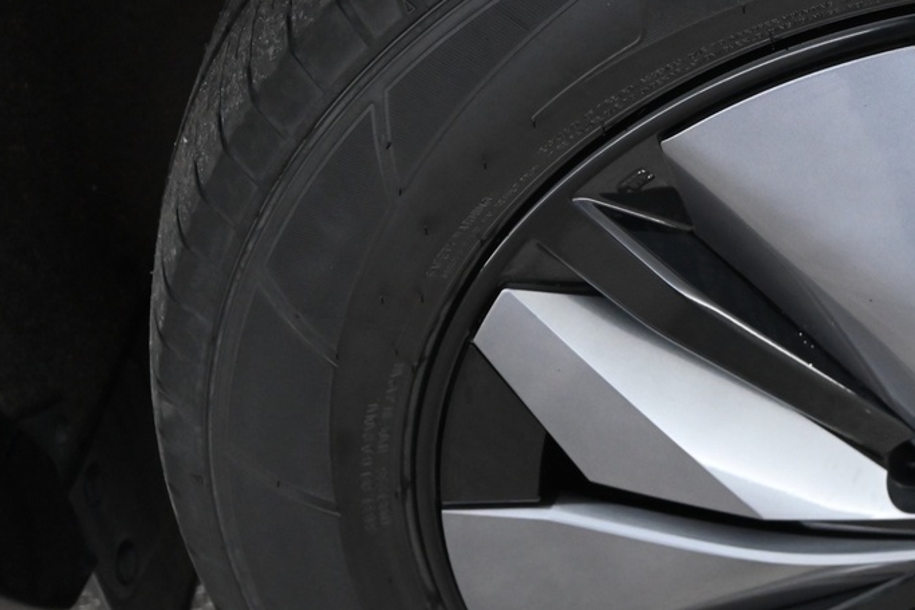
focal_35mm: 83
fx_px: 2109
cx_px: 1068
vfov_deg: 16.4
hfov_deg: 22.7
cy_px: 428
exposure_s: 1/60
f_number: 5
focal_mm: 35
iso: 3200
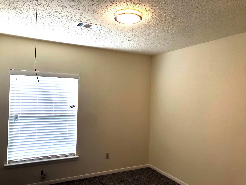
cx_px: 123
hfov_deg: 63.4
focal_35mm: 28
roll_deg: -0.8
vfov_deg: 49.7
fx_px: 199
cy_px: 92
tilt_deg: -0.5
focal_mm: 4
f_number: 1.8
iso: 50
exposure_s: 1/120
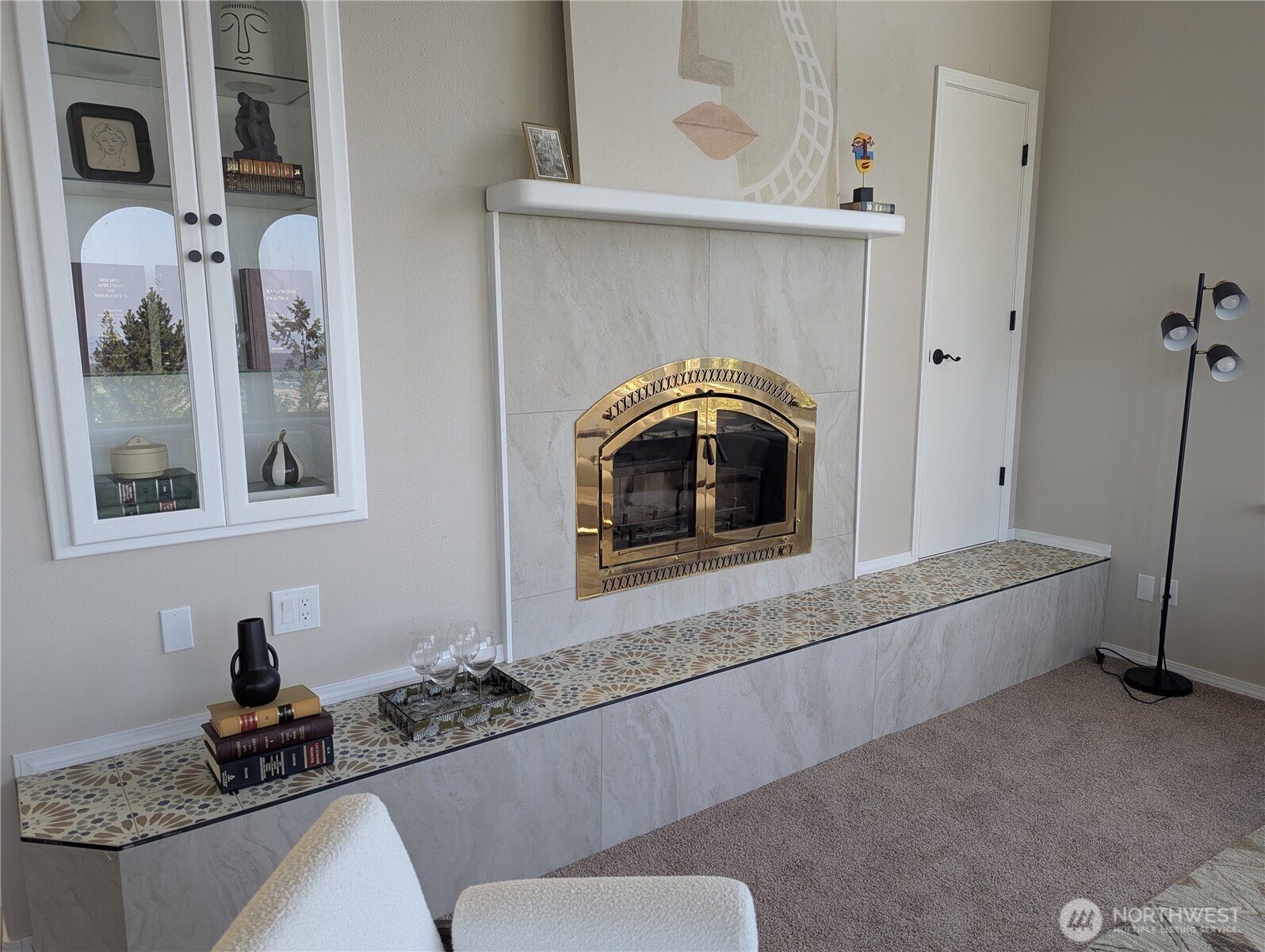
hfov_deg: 71.5
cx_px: 632
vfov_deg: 56.9
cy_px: 476
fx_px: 878
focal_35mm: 24
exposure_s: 1/137
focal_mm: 6.81
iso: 43
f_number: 1.85
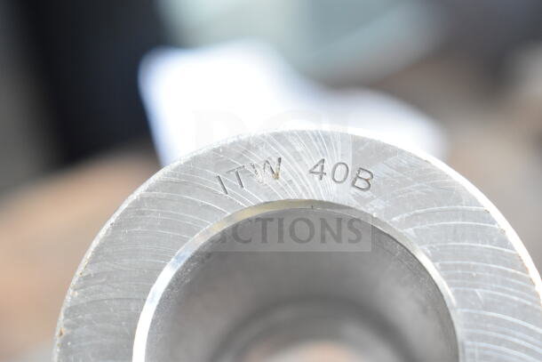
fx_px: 1084
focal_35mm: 72
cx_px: 271
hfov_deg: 28.1
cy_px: 181
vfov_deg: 18.9
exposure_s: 1/125
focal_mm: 48
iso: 1600
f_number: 5.3
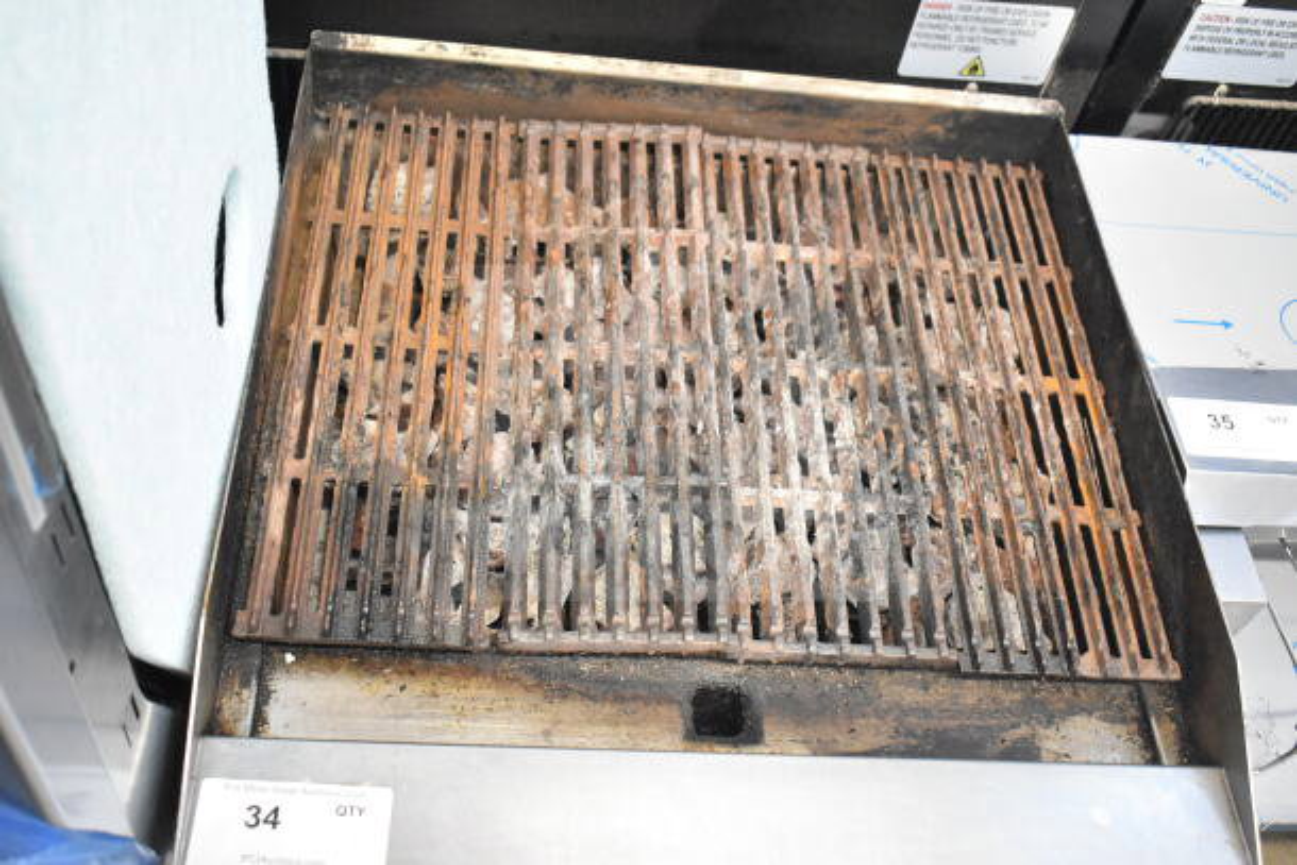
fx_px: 1351
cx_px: 648
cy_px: 432
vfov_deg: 35.5
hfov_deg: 51.3
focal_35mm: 38
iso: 5000
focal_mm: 25
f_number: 4
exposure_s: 1/40
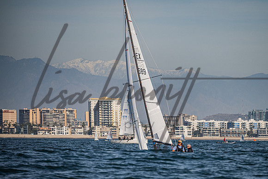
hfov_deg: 6.1
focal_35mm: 338
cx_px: 167
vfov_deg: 4.1
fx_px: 2514
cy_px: 111
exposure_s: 1/3200
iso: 320
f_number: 5.6
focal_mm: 270
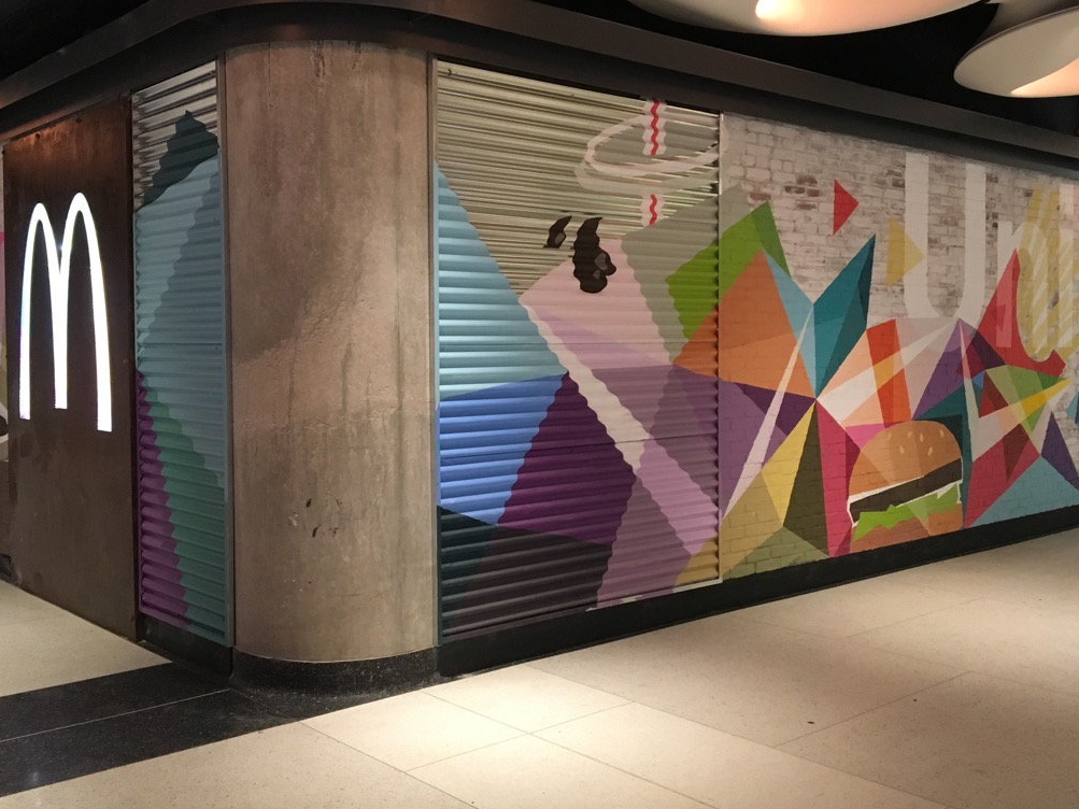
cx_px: 558
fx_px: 1153
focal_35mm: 37
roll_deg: -1.3
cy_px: 385
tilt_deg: -3.0
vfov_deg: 38.6
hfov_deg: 50.1
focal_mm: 4.15
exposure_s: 1/30
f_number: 2.2
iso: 160
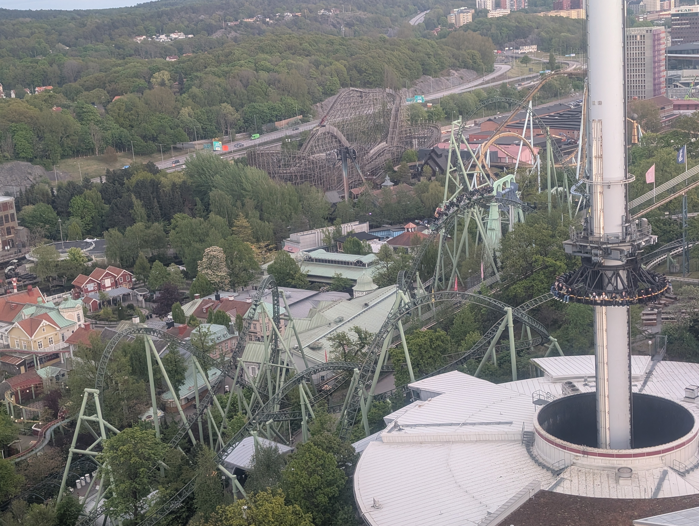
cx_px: 350
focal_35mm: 49
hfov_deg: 38.9
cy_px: 263
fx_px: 991
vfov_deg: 29.7
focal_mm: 6.9
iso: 90
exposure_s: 1/343
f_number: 1.68
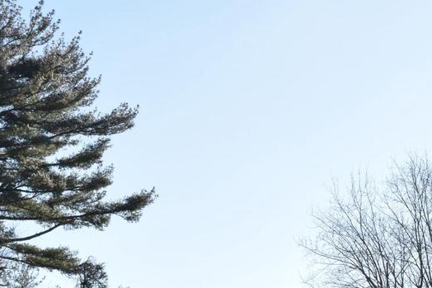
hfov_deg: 17.4
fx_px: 1336
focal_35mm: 111
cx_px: 529
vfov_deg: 11.9
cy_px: 392
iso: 100
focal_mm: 27
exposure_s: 1/200
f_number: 8
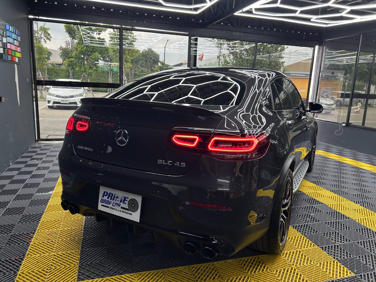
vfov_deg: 53.1
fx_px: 282
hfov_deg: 67.3
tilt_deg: -12.1
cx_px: 188
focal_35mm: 26
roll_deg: -2.8
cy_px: 141
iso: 40
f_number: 1.5
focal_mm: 5.7
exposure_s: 1/100
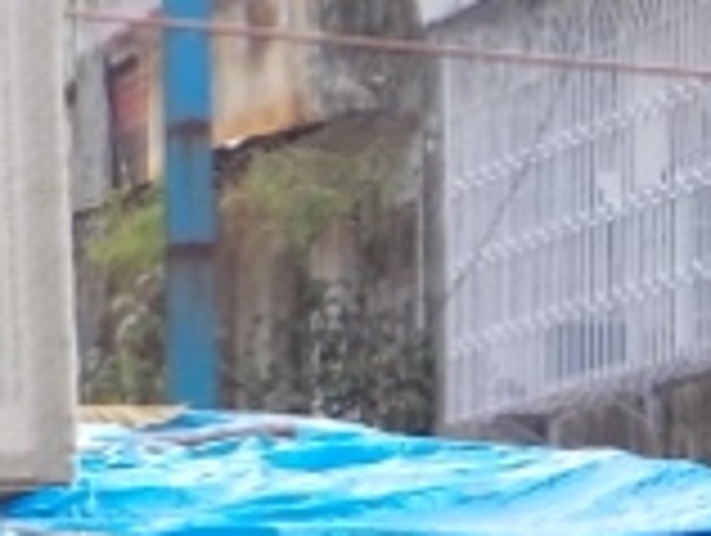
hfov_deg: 7.2
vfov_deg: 6.0
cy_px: 757
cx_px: -1364
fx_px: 5060
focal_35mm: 246
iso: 125
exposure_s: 1/125
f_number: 3.7
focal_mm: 5.2
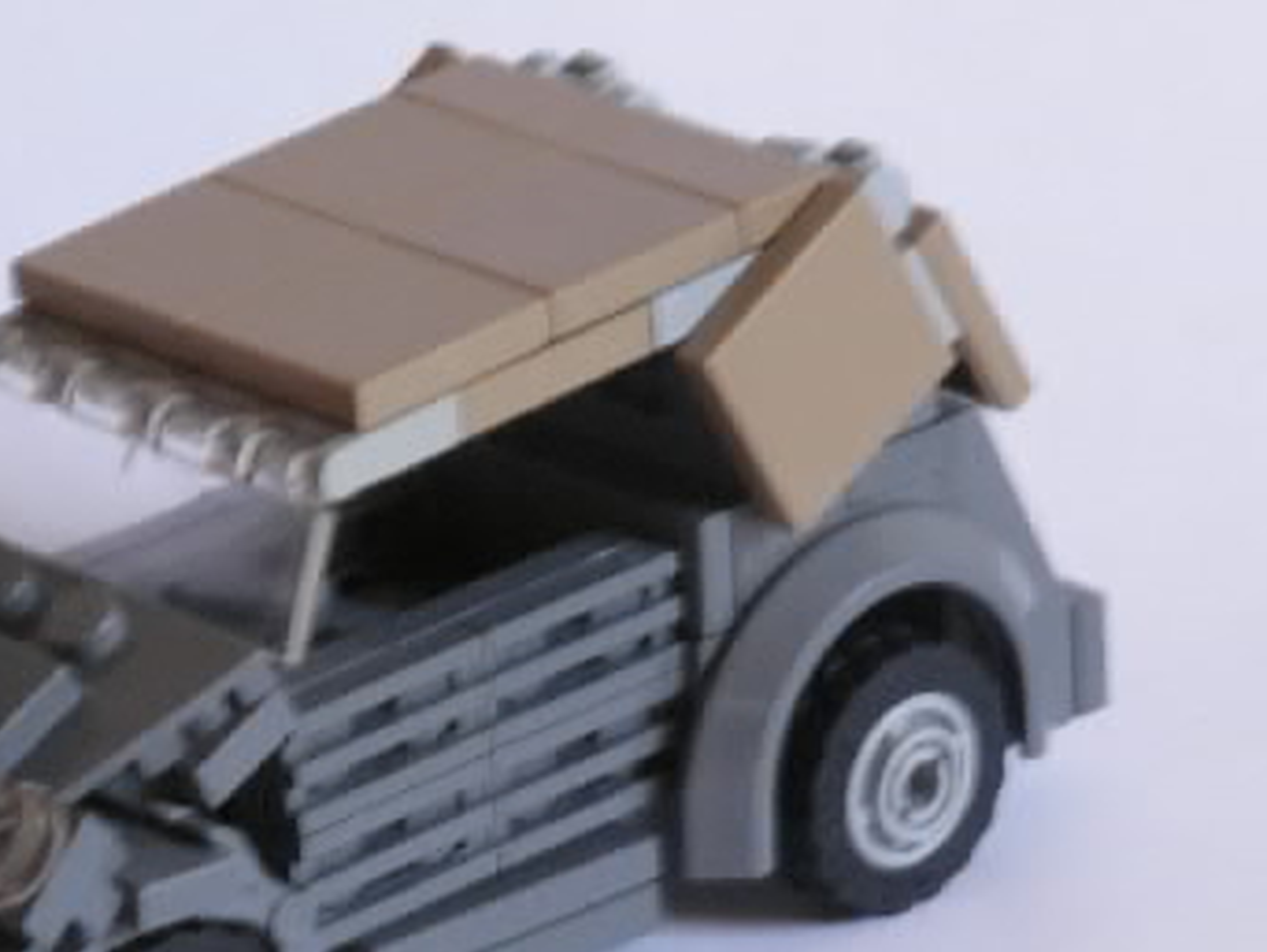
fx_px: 13955
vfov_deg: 3.9
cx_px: 319
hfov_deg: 5.2
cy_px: 745
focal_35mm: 381
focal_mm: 27
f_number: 4.8
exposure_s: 1/6.3
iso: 200
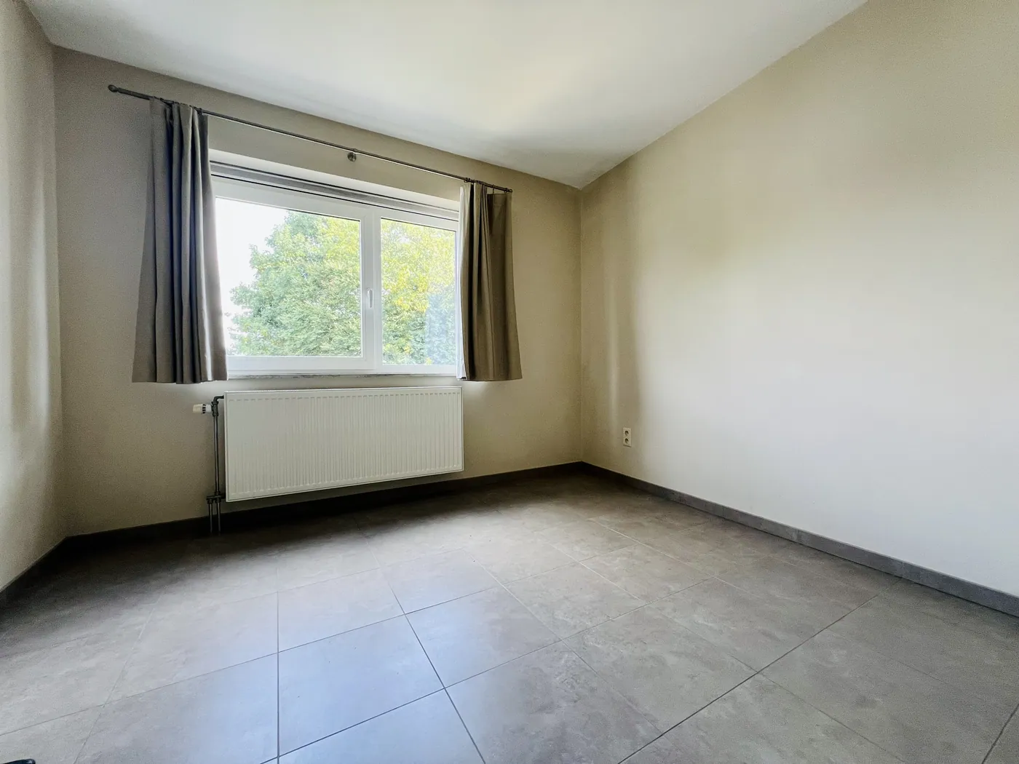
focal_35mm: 13
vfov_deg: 89.9
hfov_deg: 106.2
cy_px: 382
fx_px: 383
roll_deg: +0.9
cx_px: 510
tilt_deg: -1.8
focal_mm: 1.57
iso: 80
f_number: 1.8
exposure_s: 1/99
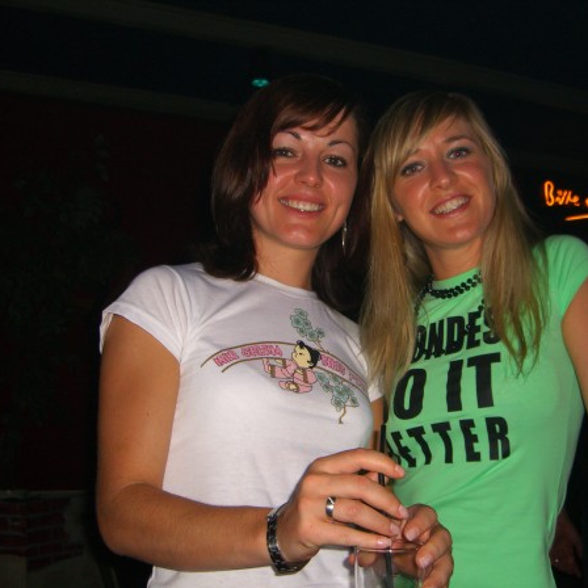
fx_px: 865
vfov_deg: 37.6
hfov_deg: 37.5
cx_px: 336
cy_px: 294
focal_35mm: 45
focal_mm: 7.9
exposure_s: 1/60
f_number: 2.8
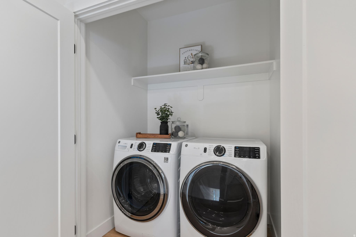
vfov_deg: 70.4
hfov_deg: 93.3
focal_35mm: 17
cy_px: 118
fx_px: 168
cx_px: 178
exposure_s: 1/5
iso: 100
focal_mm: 17
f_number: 8
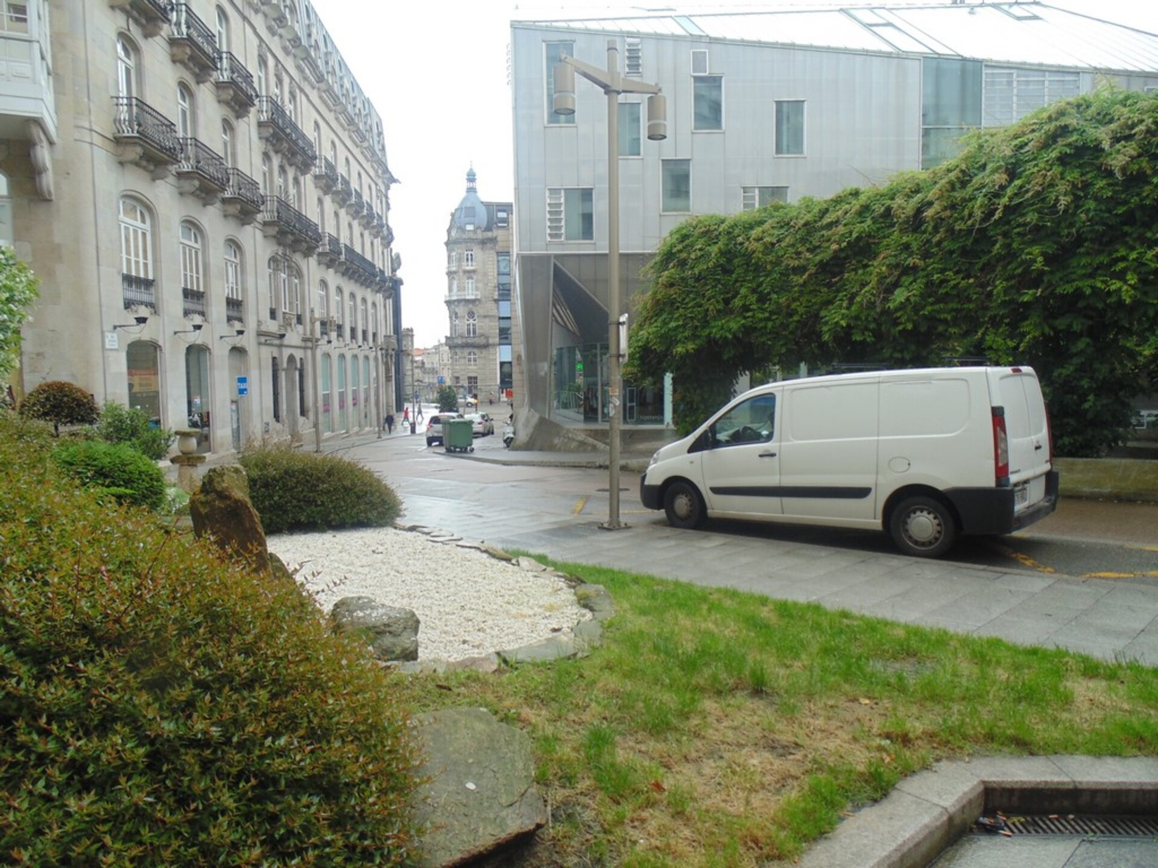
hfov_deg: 76.4
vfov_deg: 61.1
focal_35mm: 22
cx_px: 579
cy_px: 434
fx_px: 736
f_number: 3.1
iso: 80
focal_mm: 4
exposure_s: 1/80
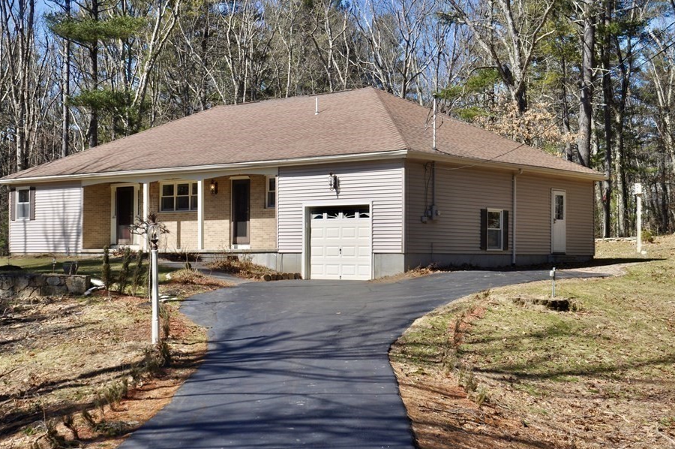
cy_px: 226
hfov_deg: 34.5
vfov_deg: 23.3
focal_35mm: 58
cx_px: 326
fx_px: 1086
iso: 200
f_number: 10
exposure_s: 1/400
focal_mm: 34
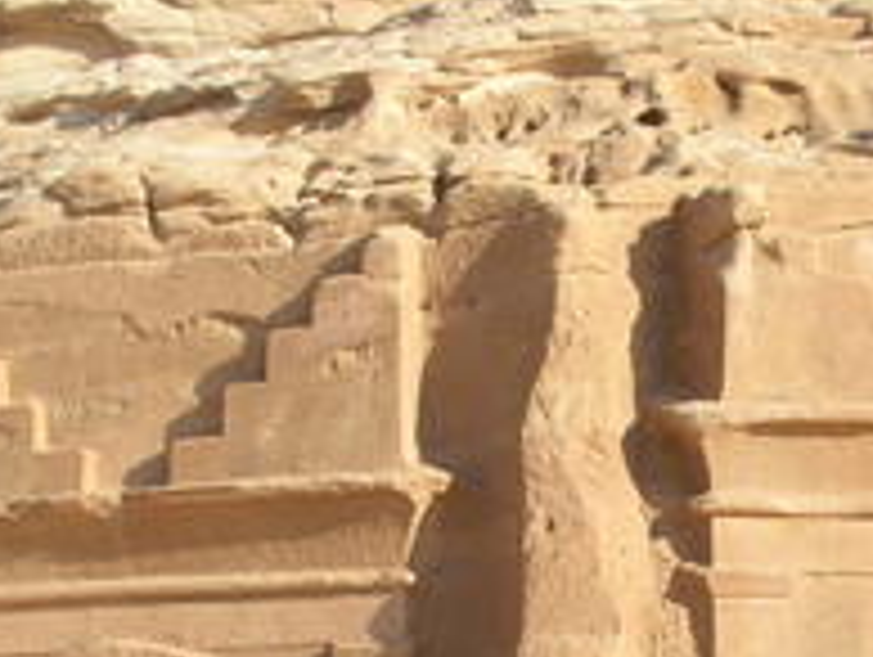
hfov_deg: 21.7
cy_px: 614
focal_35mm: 90
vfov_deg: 16.2
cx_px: 526
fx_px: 2273
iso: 50
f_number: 8.5
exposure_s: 1/60.8
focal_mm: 5.8
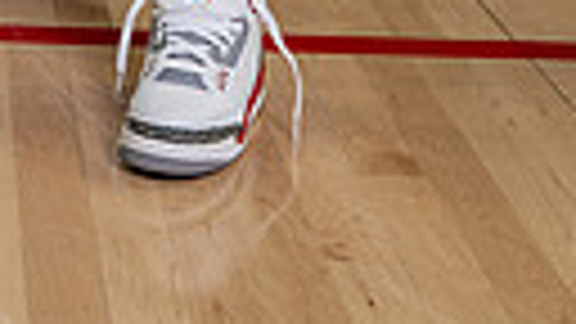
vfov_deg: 8.0
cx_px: -36
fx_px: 1970
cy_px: -657
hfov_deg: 16.2
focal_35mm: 129
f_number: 6.3
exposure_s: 1/250
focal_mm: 35
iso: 250
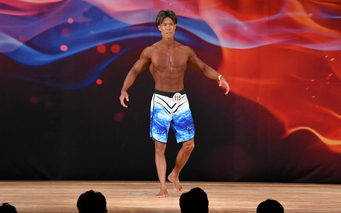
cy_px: 106
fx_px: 2138
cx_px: 170
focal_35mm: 230
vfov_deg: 5.7
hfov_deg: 9.1
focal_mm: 150
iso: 3200
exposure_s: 1/400
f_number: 5.6
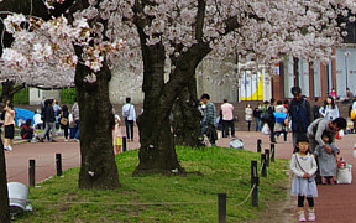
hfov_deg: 12.2
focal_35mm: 170
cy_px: -256
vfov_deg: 7.4
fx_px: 1649
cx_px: 15
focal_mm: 20
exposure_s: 1/100
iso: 100
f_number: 4
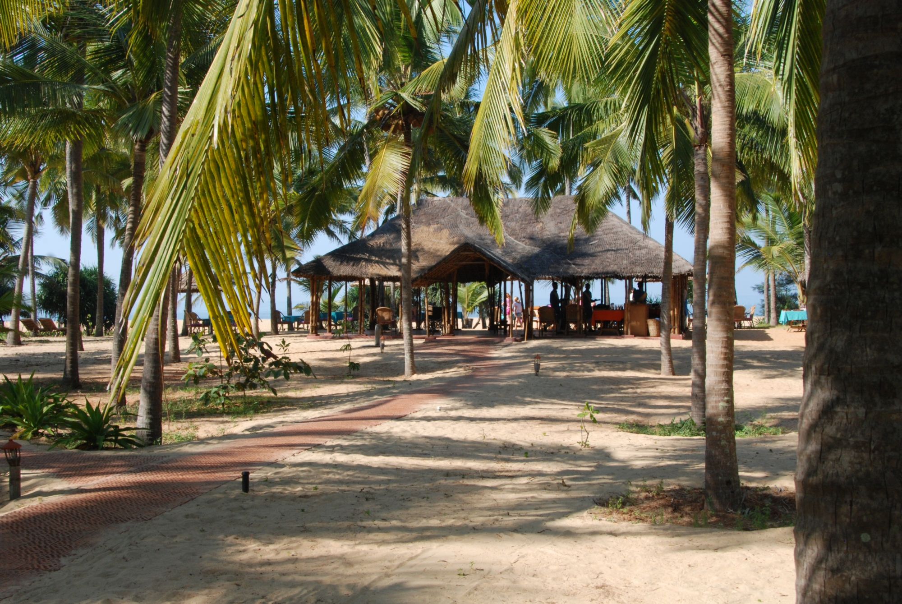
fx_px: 1091
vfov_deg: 30.9
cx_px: 451
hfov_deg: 44.9
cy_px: 302
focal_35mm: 44
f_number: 18
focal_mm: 29
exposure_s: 1/125
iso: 400
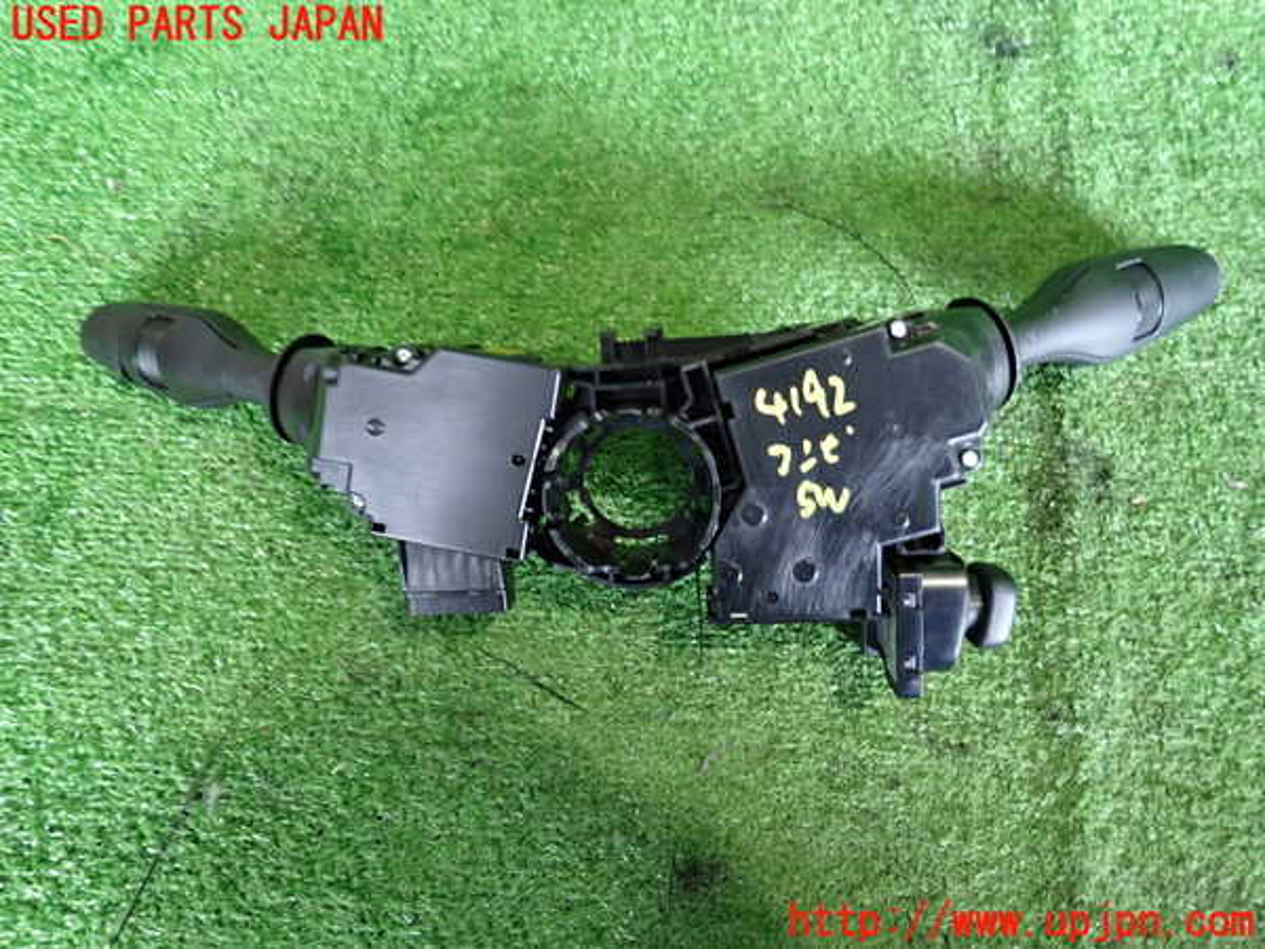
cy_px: 474
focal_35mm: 25
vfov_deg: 54.9
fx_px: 914
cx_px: 632
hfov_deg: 69.4
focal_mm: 4.5
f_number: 2
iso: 640
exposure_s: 1/30
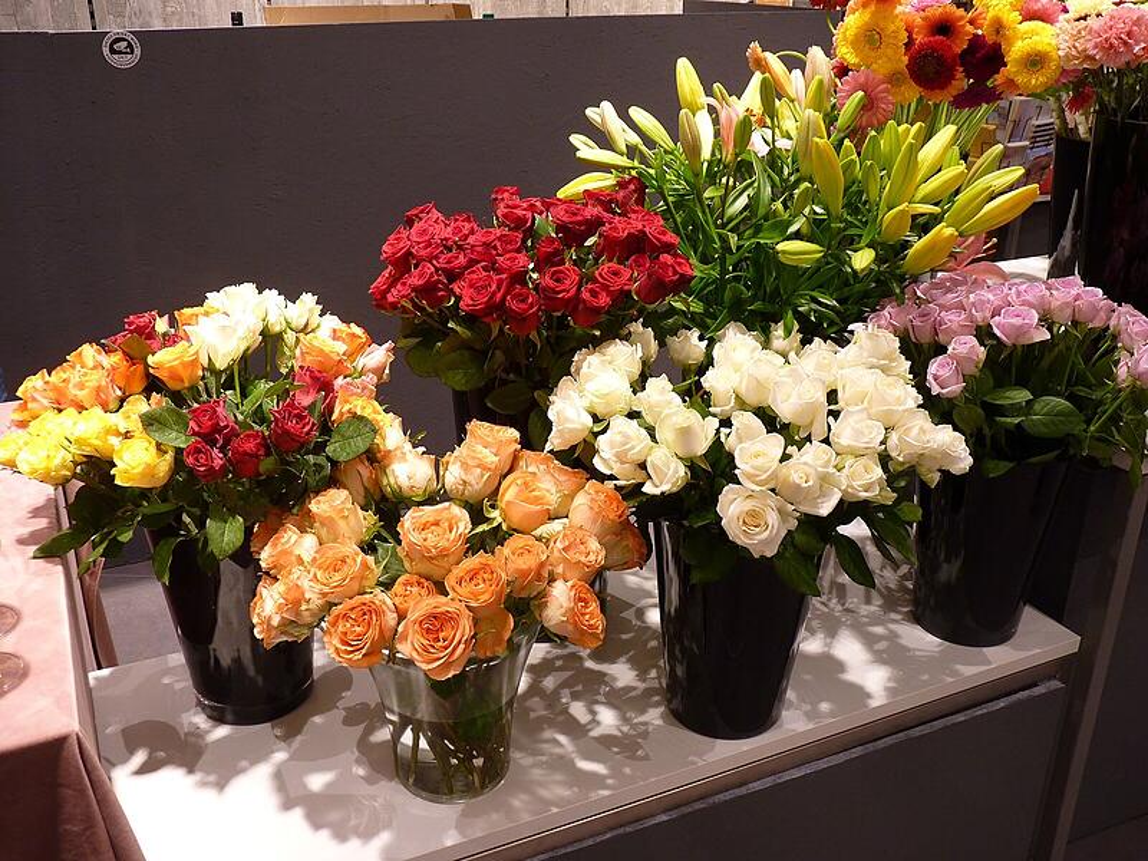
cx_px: 574
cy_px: 430
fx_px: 1128
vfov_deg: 41.8
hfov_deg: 54.0
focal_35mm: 34
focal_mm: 6
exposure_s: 1/30
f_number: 3
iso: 160
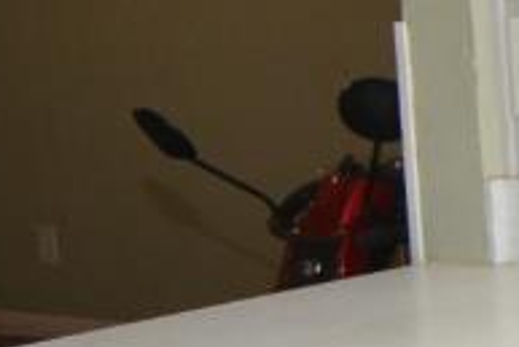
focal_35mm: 140
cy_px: 247
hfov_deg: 11.3
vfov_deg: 9.8
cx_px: 1380
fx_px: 2020
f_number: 4.5
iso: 400
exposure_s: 1/80
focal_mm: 12
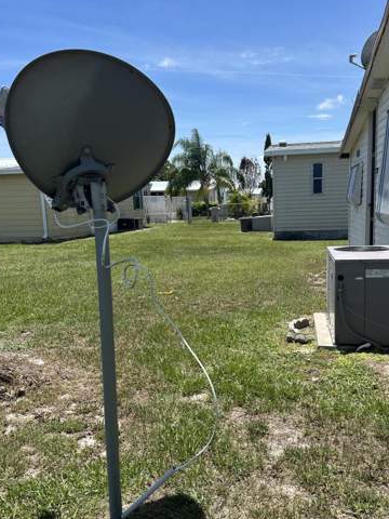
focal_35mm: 32
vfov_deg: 56.8
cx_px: 233
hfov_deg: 43.9
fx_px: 479
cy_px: 279
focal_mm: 6.86
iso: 80
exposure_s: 1/3861
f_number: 1.78
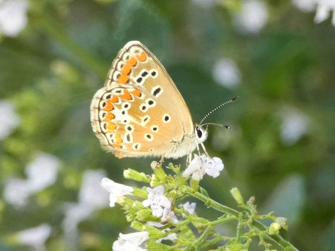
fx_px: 2497
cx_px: 168
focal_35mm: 258
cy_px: 126
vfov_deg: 5.8
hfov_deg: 7.7
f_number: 5.5
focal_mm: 46.2
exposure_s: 1/80
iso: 500
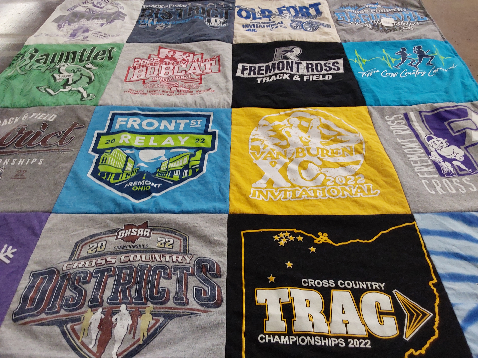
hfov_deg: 63.4
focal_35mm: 28
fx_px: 387
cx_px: 239
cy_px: 179
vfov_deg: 49.7
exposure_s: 1/60
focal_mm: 2.91
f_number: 1.9
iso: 100
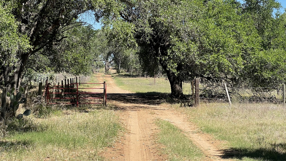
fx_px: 607
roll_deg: -2.6
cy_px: 55
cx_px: 158
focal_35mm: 80
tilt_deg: +1.6
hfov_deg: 26.5
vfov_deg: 15.1
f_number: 2.2
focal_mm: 7.5
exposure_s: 1/649
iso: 20
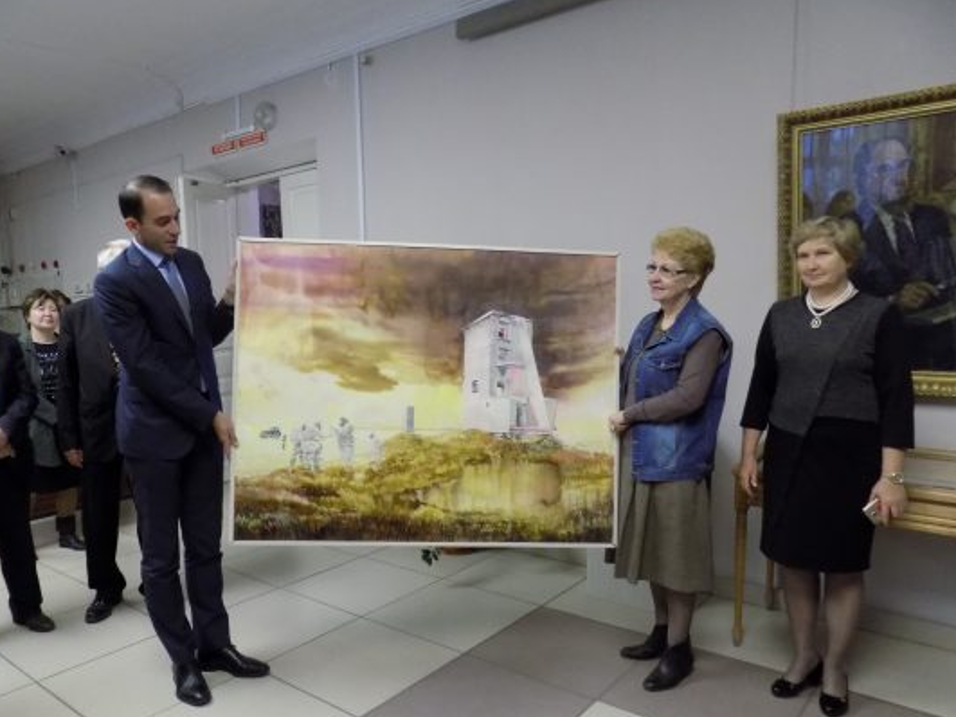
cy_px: 389
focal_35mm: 26
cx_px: 436
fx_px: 718
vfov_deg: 53.0
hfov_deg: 67.2
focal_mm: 4
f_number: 3.1
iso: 400
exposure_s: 1/30
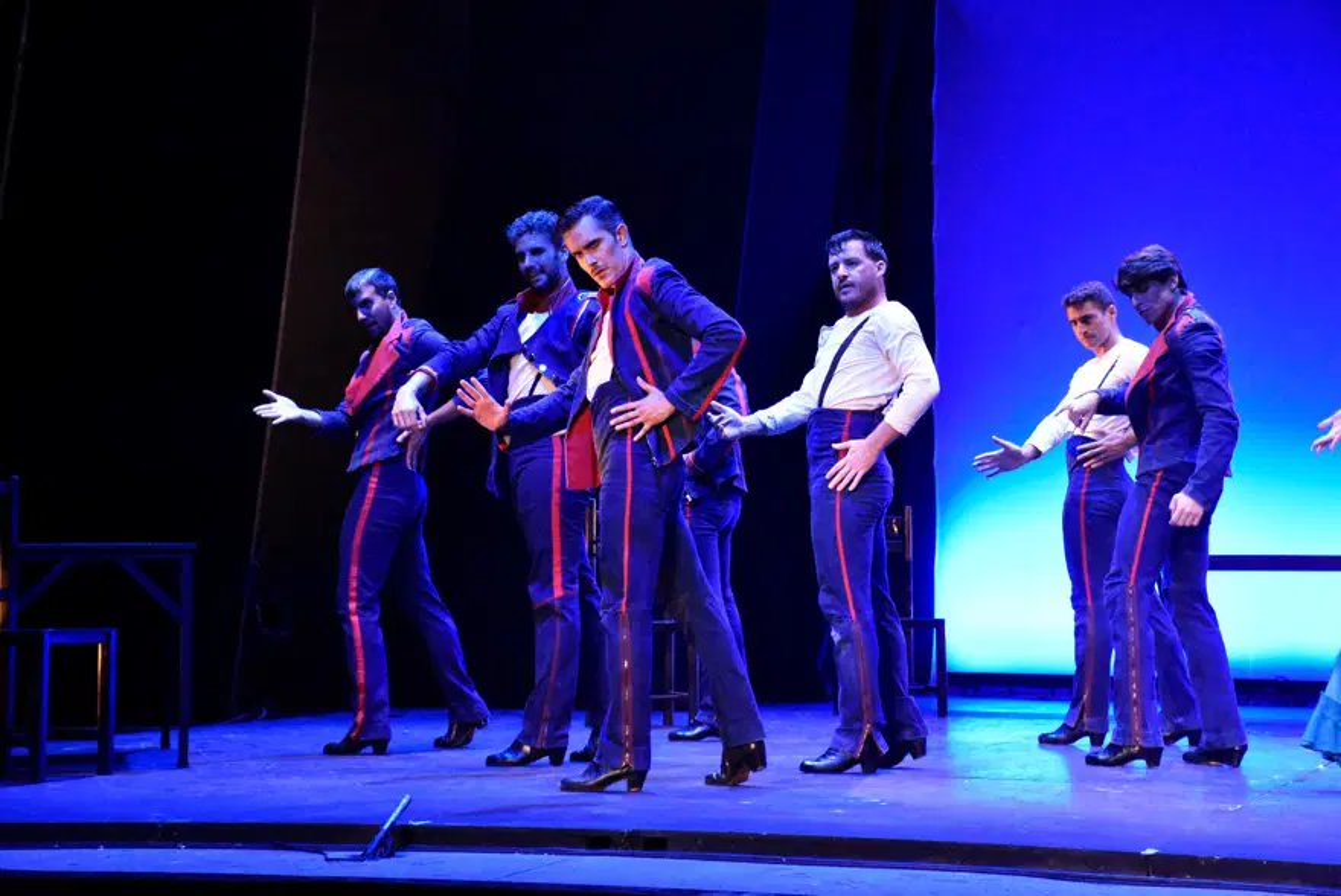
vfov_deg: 18.2
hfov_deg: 27.0
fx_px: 2795
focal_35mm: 75
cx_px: 670
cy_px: 448
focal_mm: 50
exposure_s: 1/125
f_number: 5.6
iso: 10000
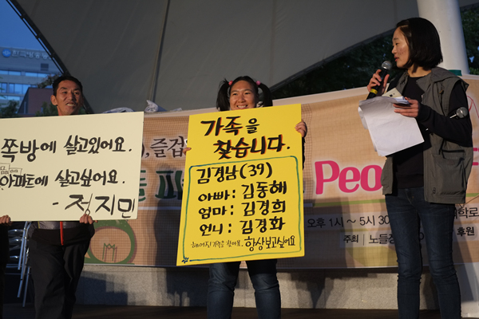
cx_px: 240
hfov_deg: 37.5
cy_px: 160
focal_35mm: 53
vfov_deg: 25.5
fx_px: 705
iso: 800
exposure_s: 1/125
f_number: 4
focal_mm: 35
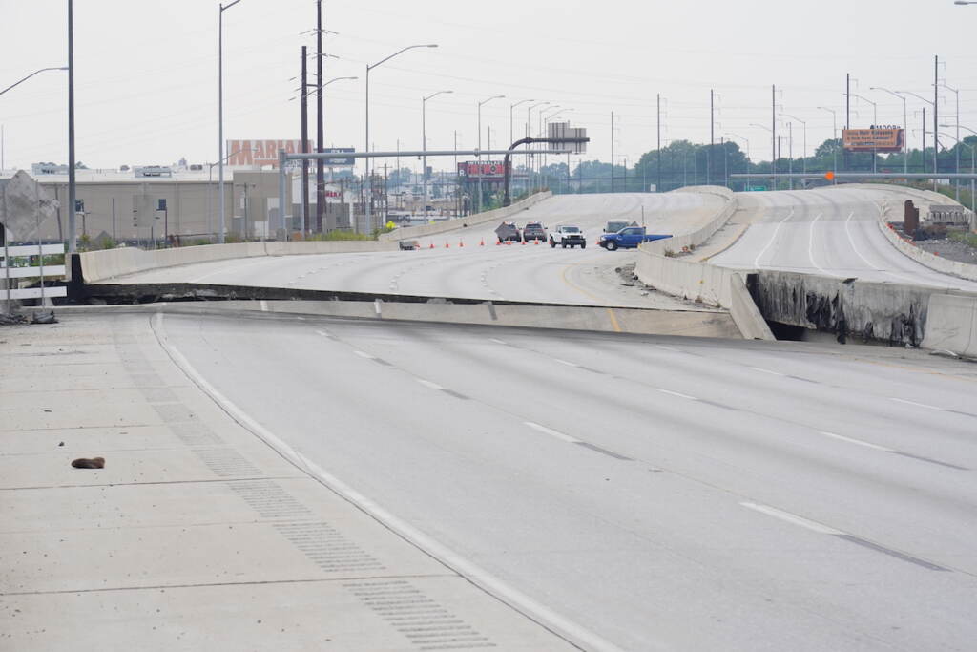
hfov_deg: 15.3
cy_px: 326
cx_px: 488
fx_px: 3637
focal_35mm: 134
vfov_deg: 10.2
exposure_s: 1/800
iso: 400
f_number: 9
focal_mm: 134
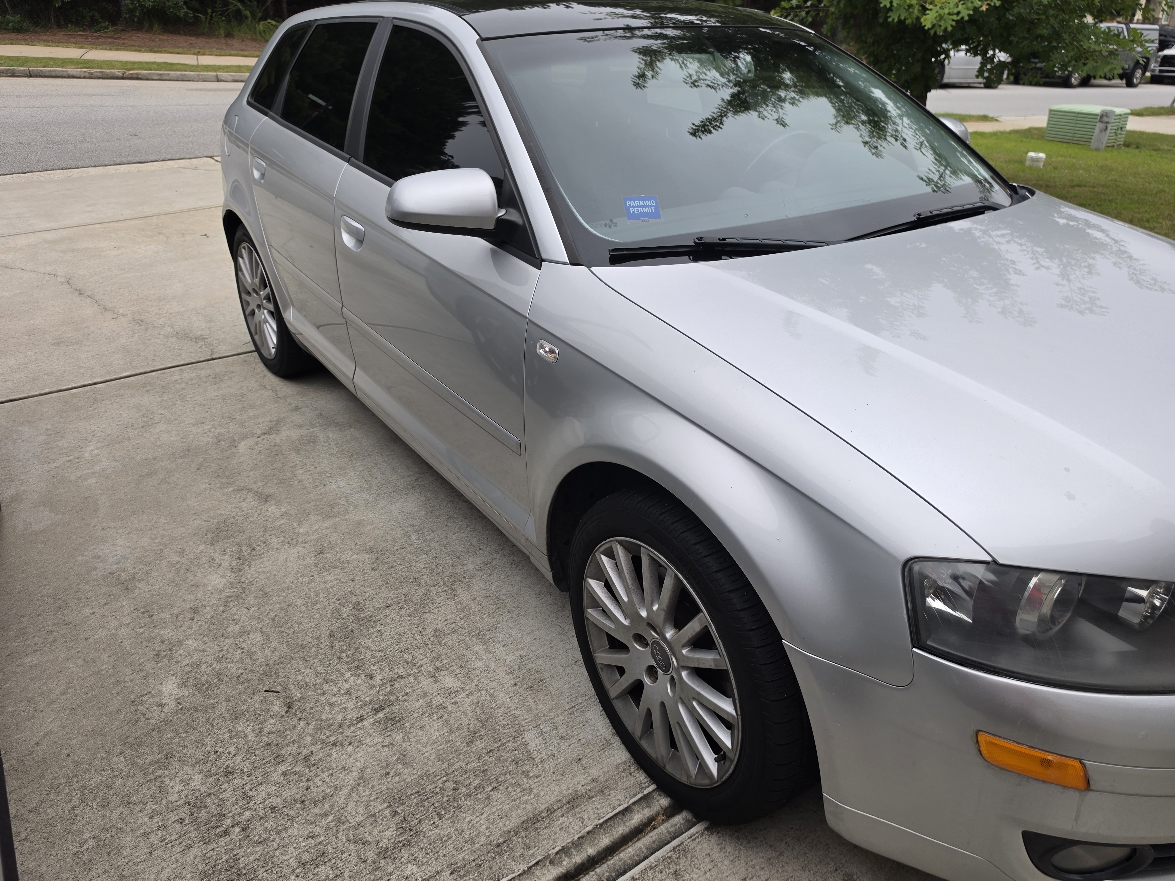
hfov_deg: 71.6
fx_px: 815
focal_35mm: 24
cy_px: 435
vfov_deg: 56.8
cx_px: 608
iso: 10
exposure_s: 1/222
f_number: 1.4
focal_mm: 6.5
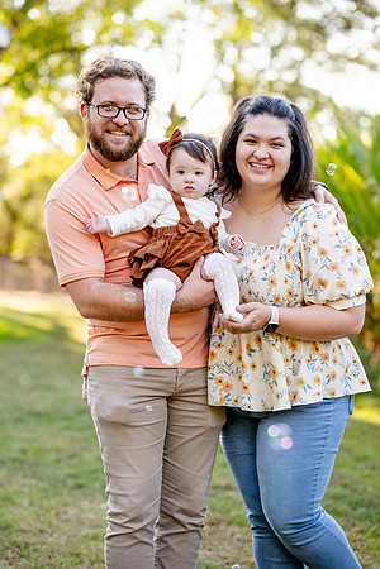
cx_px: 190
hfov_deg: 16.1
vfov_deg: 23.9
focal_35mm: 85
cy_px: 284
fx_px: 1346
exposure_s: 1/250
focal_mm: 85
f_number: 2.8
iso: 160
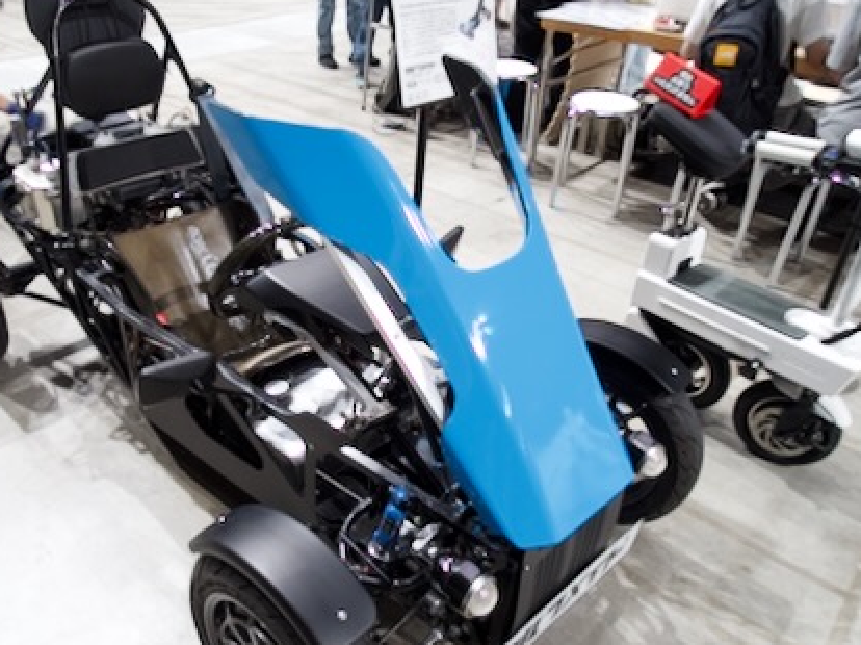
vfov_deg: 48.2
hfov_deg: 61.4
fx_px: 721
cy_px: 327
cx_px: 372
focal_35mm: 29
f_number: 2
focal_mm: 4.5
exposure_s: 1/50
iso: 200
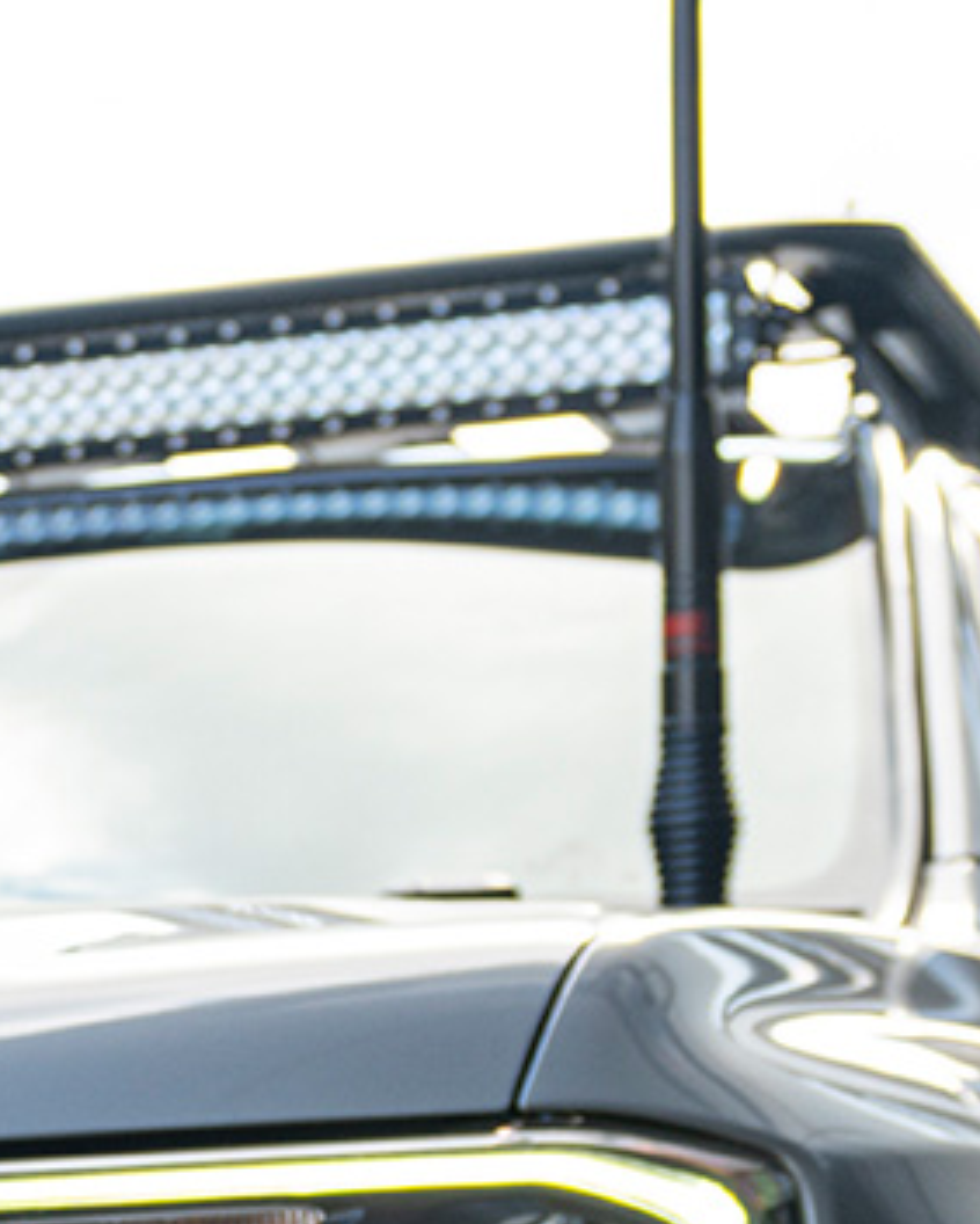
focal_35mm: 139
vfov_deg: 13.2
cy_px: 1766
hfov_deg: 10.7
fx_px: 5035
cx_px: -560
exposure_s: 1/100
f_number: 4
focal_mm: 29
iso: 100
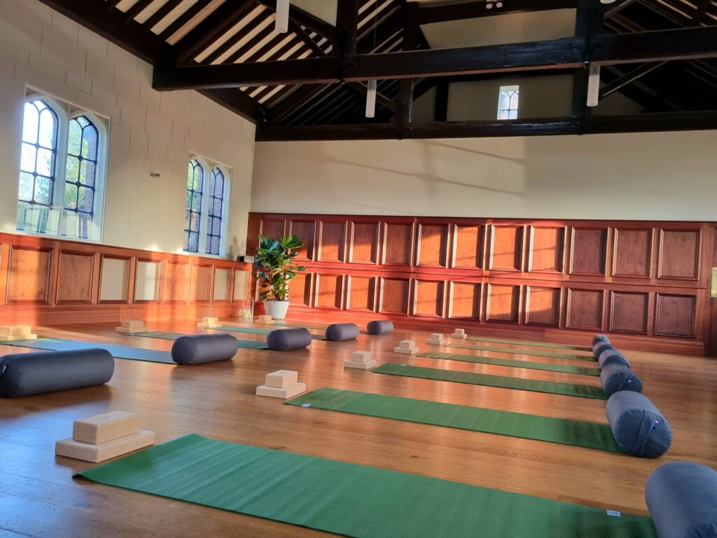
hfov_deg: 67.3
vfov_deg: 53.1
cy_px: 269
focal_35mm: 26
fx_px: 539
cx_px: 358
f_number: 1.8
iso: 200
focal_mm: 5.4
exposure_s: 1/100
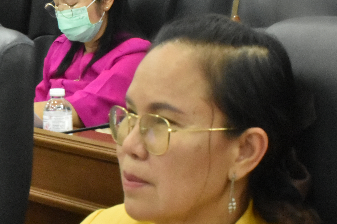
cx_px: -2
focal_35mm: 151
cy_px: 182
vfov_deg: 9.1
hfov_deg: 13.4
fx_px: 1413
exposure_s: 1/10
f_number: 20
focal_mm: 40
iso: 3200
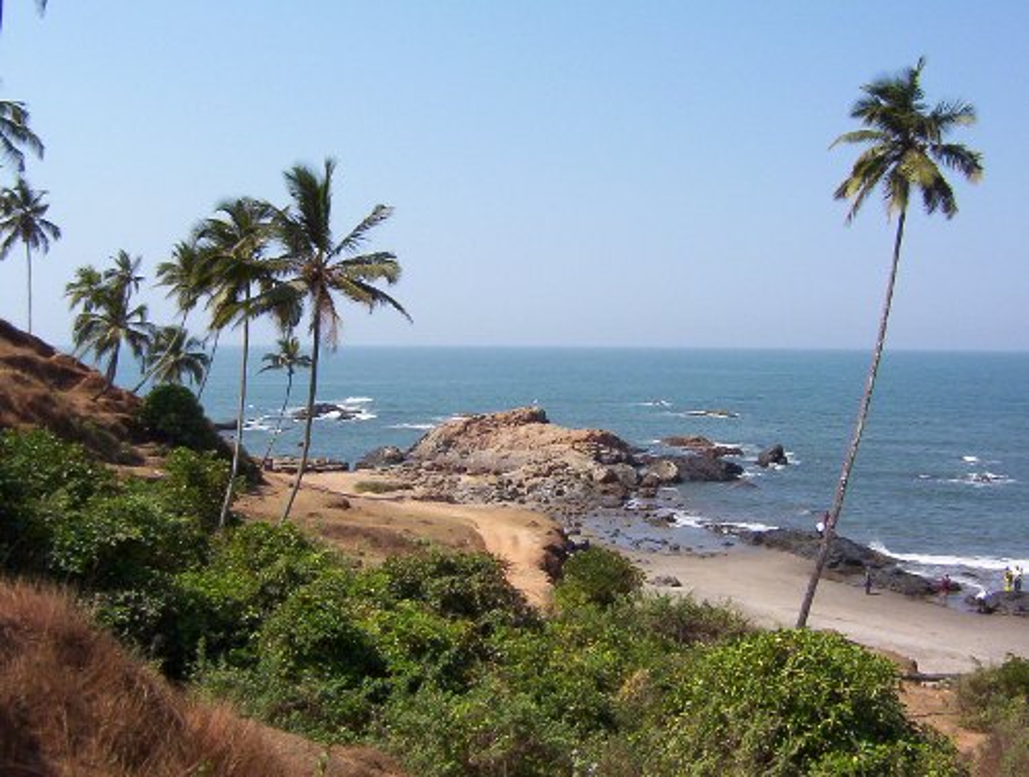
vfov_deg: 39.8
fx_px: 1073
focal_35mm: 36
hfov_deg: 51.2
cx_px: 514
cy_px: 388
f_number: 5.24
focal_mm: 5.54
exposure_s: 1/843
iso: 100
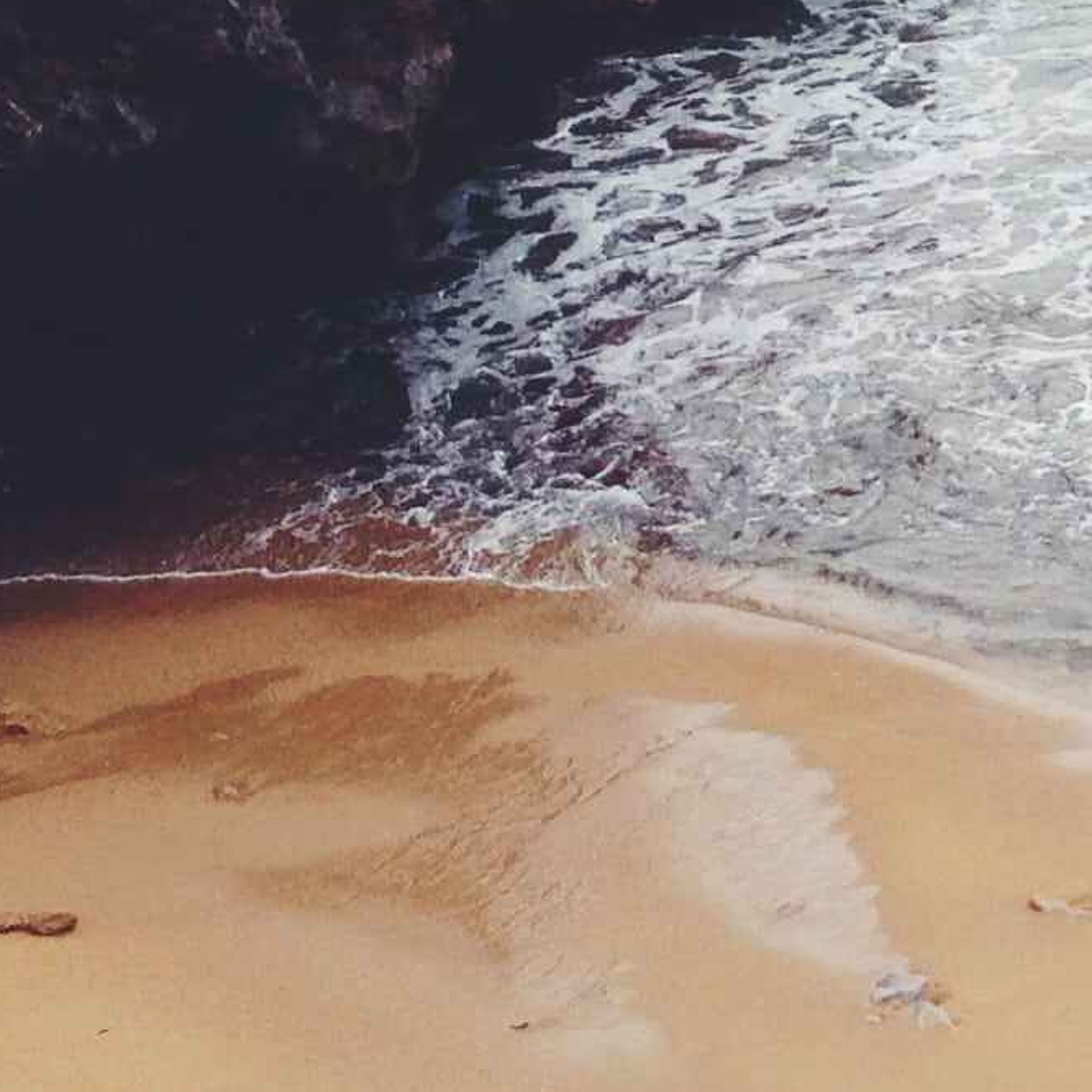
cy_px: 125
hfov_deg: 11.6
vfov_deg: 12.1
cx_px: 1695
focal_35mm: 143
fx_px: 5104
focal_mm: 4.12
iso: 50
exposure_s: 1/247
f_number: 2.4
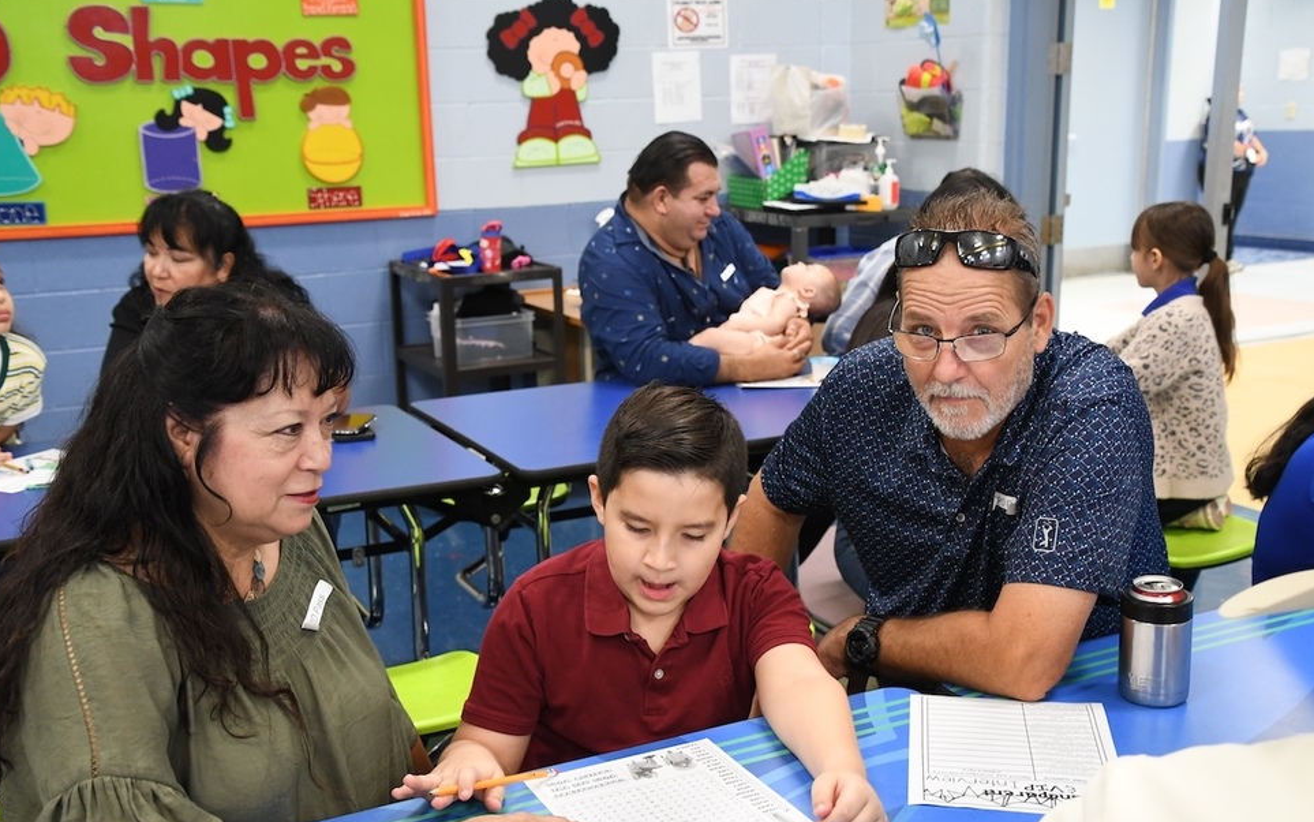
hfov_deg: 50.4
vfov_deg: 32.7
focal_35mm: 39
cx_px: 662
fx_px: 1397
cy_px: 459
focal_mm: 24
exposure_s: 1/60
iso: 2000
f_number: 5.6
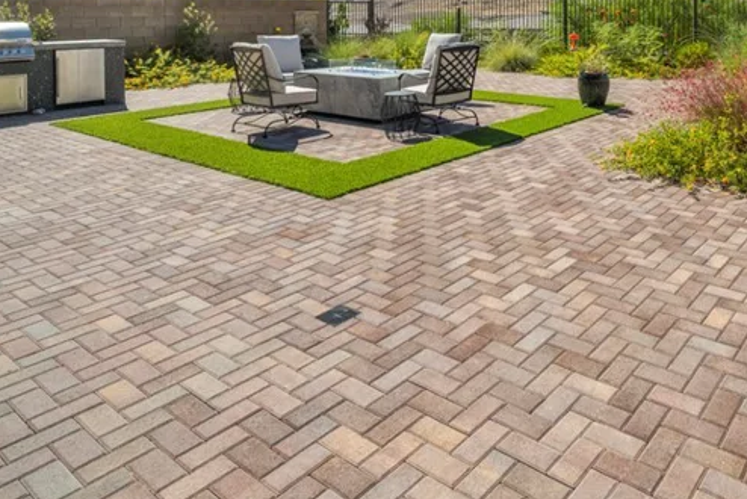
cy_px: 2
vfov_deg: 39.7
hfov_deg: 60.6
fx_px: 602
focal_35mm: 29
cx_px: 547
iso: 640
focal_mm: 14
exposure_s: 1/1000
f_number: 8
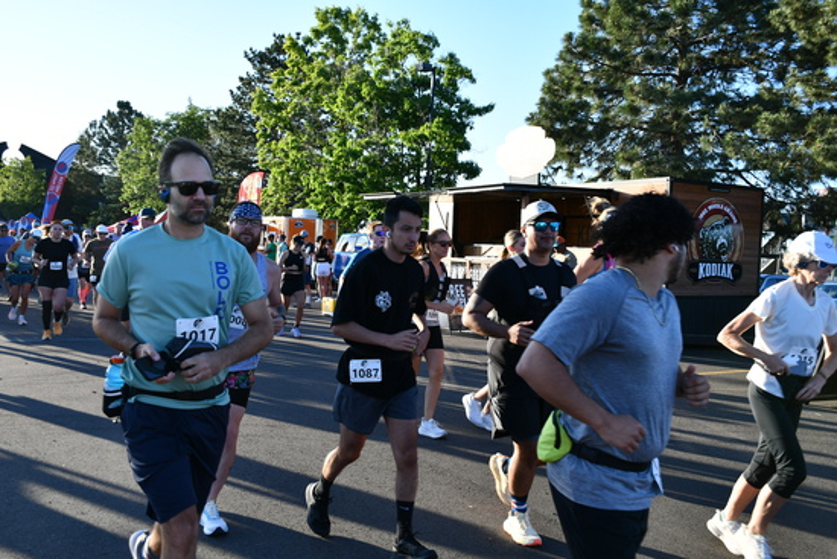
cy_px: 280
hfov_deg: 55.8
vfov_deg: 38.9
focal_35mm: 34
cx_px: 418
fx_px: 791
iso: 200
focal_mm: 23
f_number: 6.3
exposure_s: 1/250
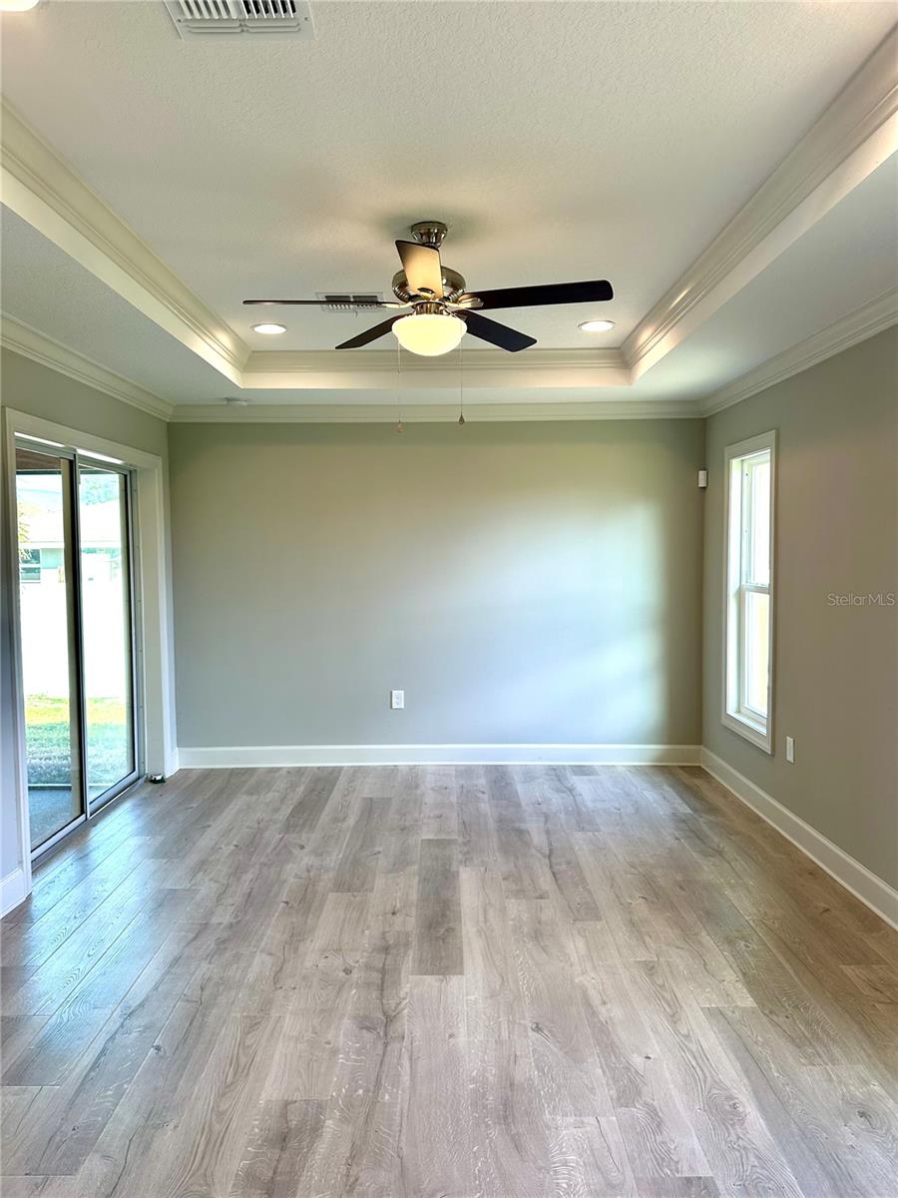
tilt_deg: -3.0
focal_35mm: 24
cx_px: 449
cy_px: 599
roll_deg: +0.1
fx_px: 830
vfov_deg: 71.6
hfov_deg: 56.8
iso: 100
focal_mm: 6.86
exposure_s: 1/166
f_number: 1.78
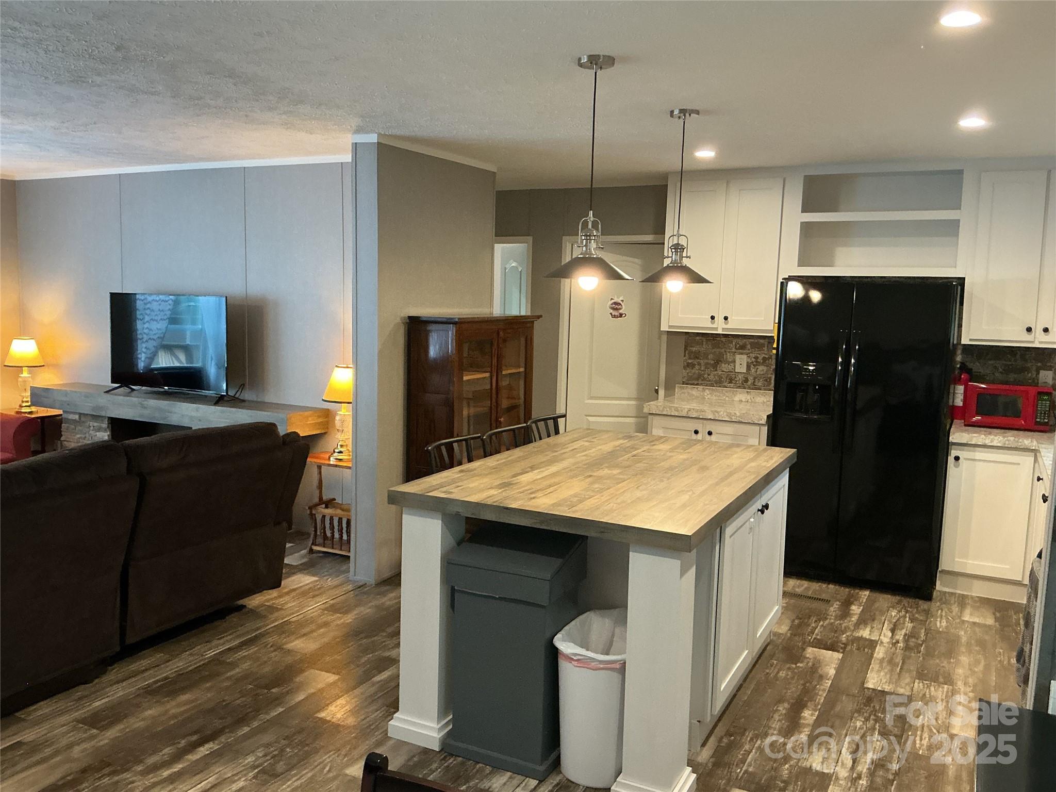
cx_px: 528
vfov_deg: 48.2
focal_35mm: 29
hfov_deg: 61.7
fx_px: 885
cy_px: 396
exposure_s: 1/60
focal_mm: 3
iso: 250
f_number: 1.8
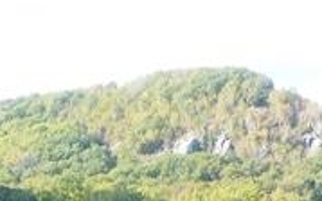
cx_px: -13
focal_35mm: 227
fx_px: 1993
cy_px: 416
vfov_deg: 5.6
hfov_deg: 9.2
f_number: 3.1
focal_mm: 9.9
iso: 100
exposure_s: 1/320
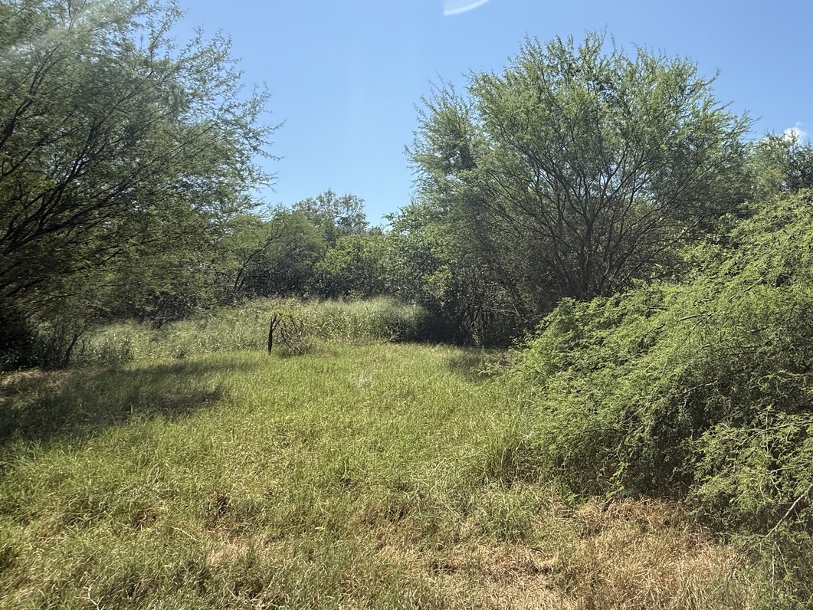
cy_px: 218
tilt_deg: +13.0
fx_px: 446
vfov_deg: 67.3
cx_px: 539
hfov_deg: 81.9
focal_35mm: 19
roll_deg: +0.9
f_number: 2.2
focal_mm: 2.22
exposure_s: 1/1795
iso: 50
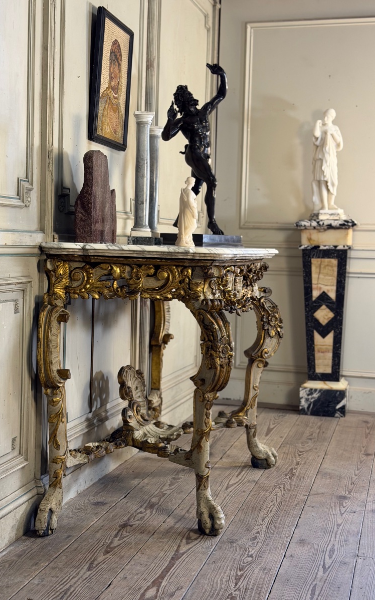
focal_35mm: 51
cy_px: 300
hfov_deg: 25.3
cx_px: 186
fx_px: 834
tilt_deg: -4.4
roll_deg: -2.0
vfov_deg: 39.6
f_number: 1.78
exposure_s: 1/50
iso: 160
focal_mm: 6.76
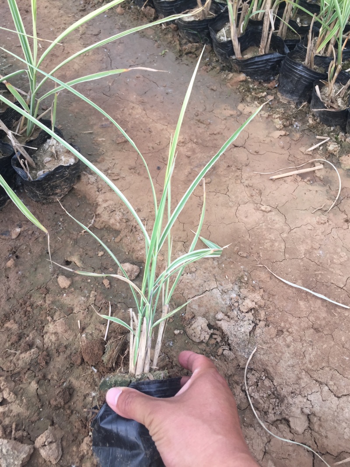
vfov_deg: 61.7
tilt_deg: -58.0
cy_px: 234
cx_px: 175
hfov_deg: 48.2
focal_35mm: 29
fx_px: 391
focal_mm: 4.15
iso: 32
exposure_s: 1/166
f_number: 2.2
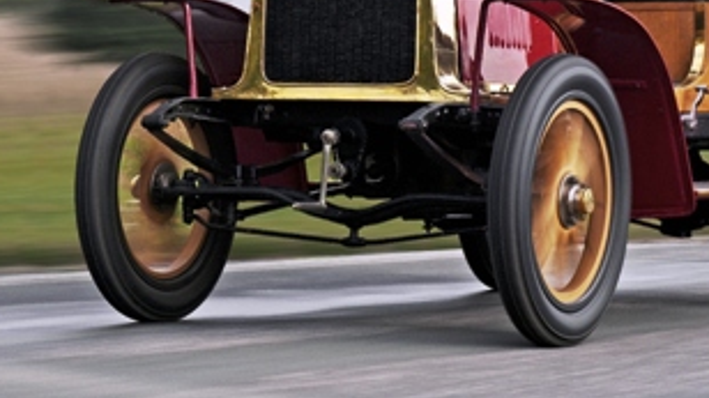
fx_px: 2819
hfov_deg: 14.3
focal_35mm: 150
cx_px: 412
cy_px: -20
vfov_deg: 8.0
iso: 100
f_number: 10
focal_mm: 46
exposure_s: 1/40
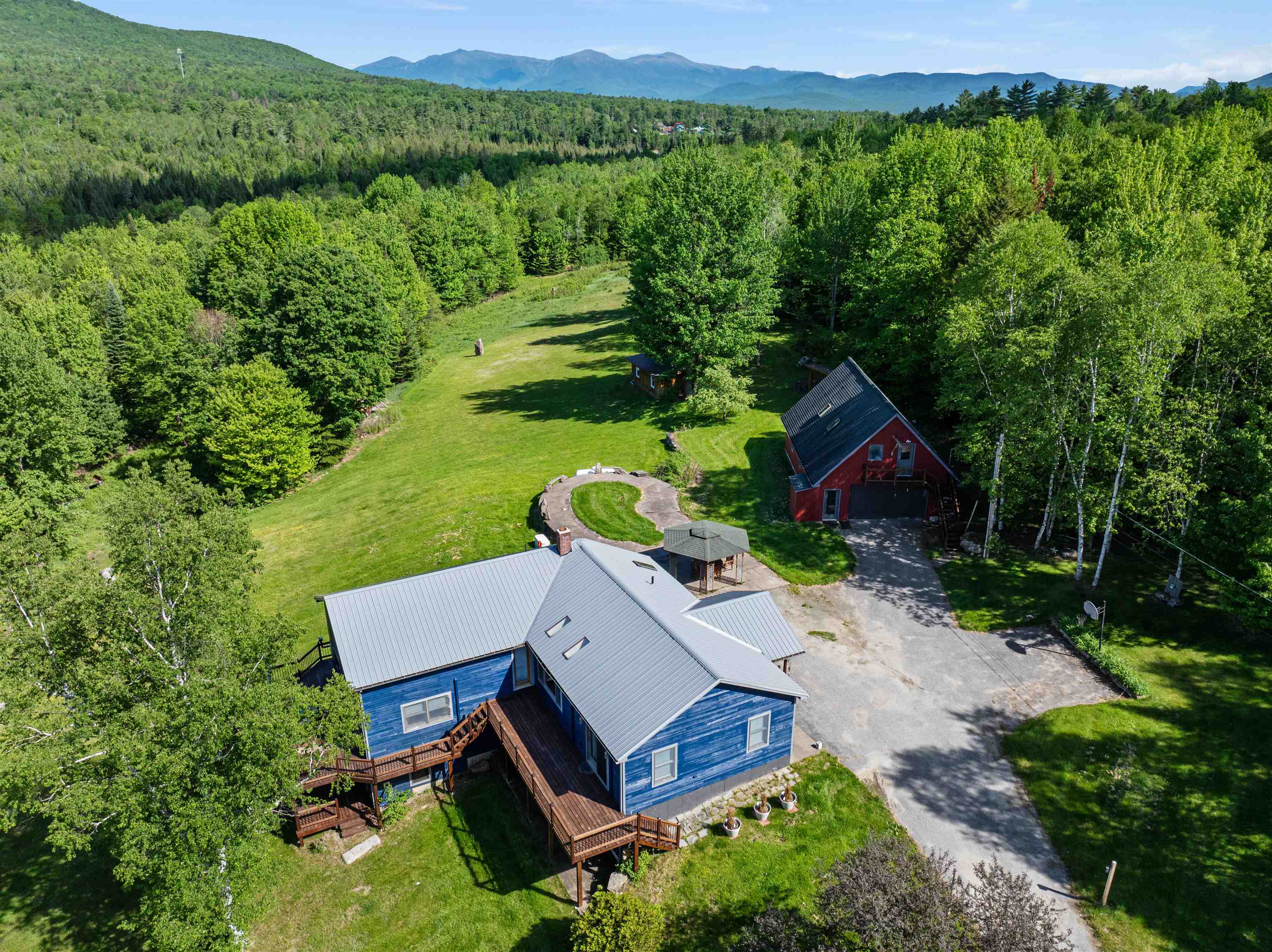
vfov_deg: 56.8
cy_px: 476
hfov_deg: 71.6
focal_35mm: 24
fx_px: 881
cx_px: 636
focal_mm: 12.29
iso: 120
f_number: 2.8
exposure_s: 1/2500
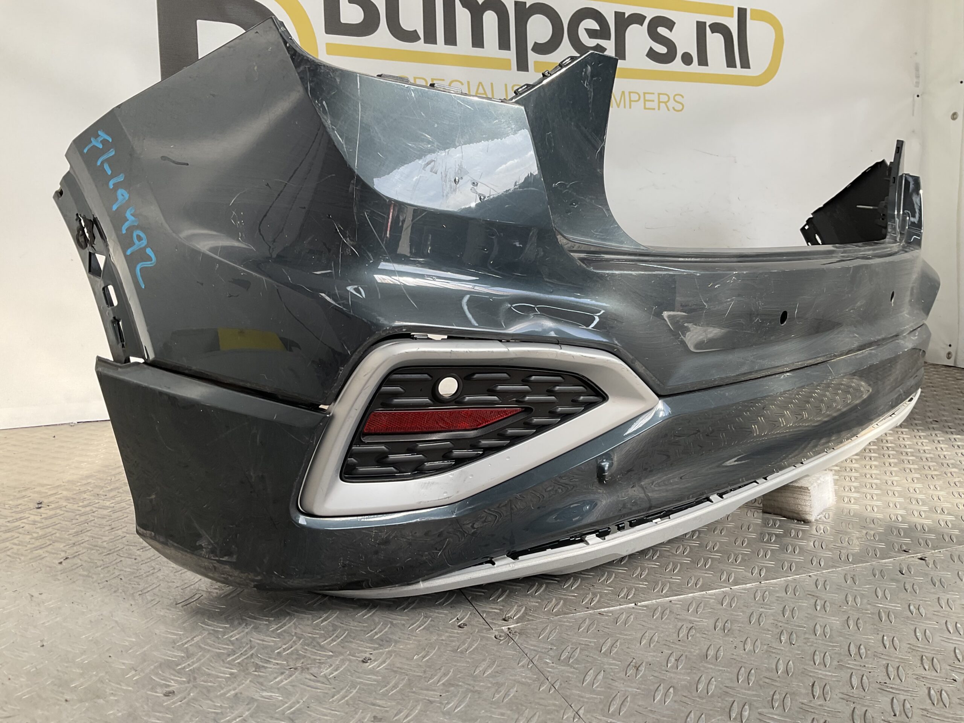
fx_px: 808
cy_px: 362
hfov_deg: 61.7
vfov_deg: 48.2
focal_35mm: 29
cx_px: 482
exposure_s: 1/251
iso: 16
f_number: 1.8
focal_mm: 3
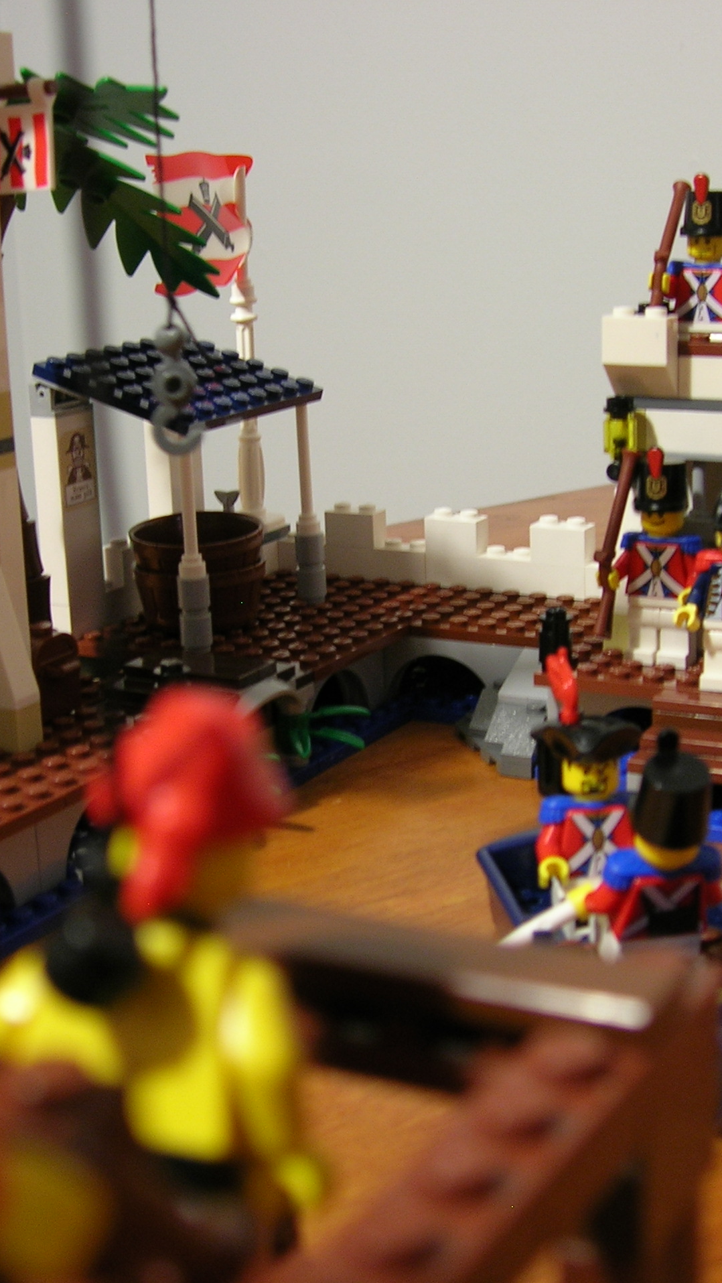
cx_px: 390
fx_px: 1906
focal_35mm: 56
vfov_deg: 37.2
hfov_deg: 21.4
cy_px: 634
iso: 67
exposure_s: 1/3.8
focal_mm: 7.8
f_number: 2.8
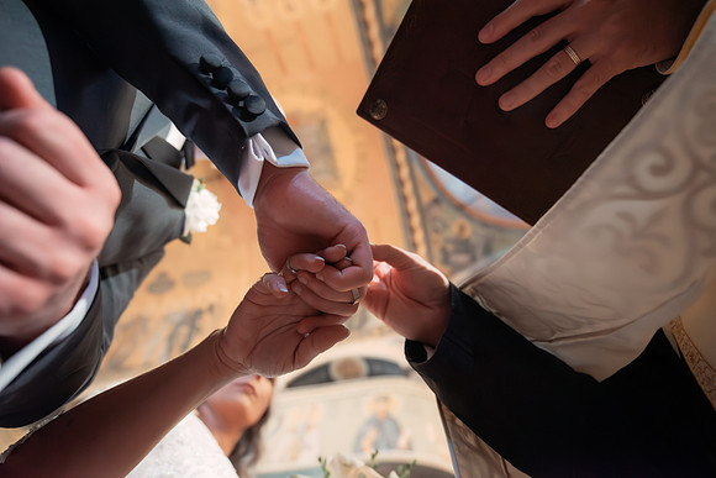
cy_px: 239
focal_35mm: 19
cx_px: 358
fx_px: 378
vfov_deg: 64.6
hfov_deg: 86.9
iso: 12800
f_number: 2.8
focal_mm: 19
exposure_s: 1/200
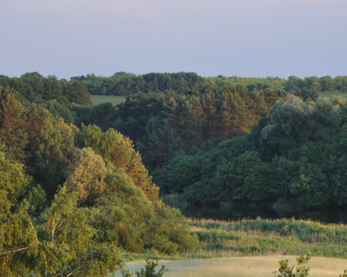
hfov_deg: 8.9
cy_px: 175
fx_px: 2237
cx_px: 273
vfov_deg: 7.1
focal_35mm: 218
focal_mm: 85
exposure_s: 1/80
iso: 800
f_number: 5.6
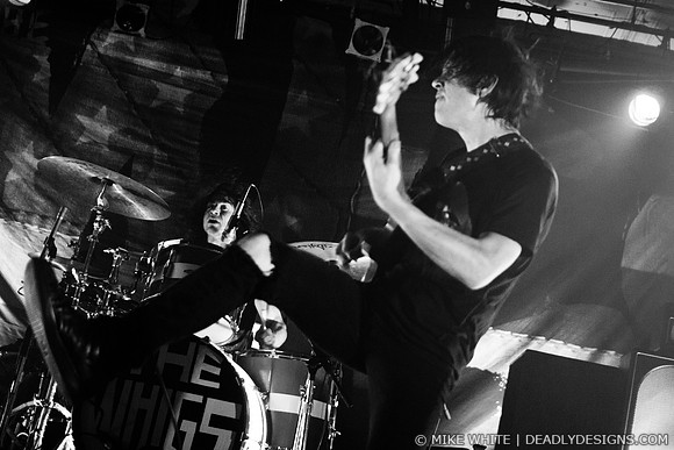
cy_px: 225
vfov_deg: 29.9
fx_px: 843
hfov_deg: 43.6
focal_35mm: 45
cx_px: 337
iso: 1000
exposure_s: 1/200
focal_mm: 30
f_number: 1.8
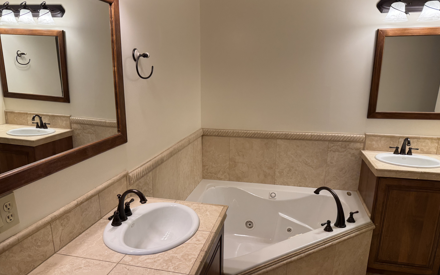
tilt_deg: -16.2
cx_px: 218
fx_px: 312
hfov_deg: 70.4
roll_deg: +0.1
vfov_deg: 47.4
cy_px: 159
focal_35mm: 26
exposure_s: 1/120
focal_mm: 6.76
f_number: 1.78
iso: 80
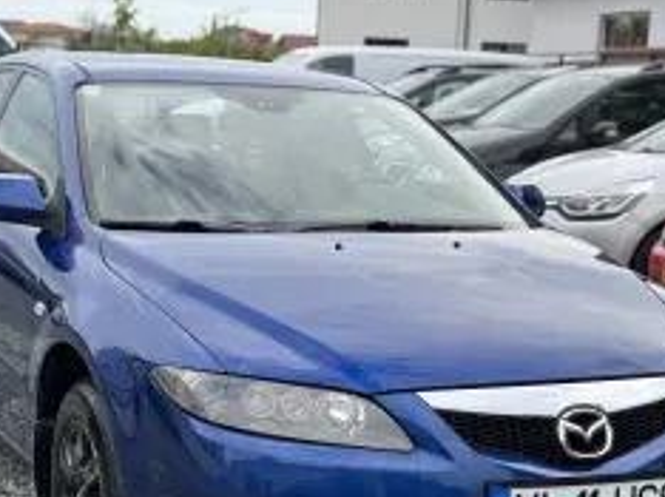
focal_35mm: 74
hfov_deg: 26.4
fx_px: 1420
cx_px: 330
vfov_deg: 19.7
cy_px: 366
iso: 64
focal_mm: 6.76
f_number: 1.78
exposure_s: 1/865
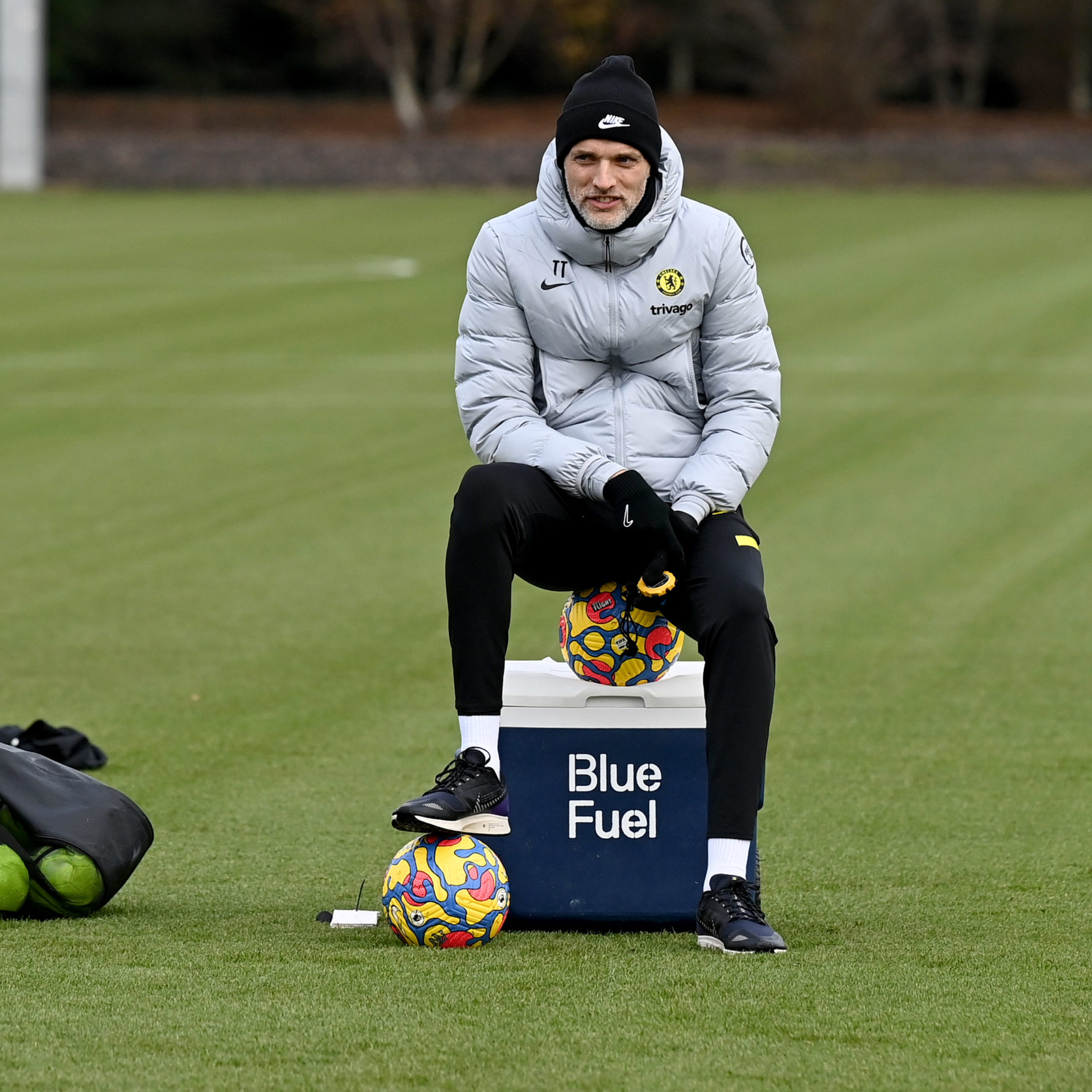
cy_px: 537
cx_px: 273
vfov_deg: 6.7
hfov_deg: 6.7
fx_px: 9279
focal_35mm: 260
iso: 800
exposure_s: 1/2000
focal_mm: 200
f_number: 4.5
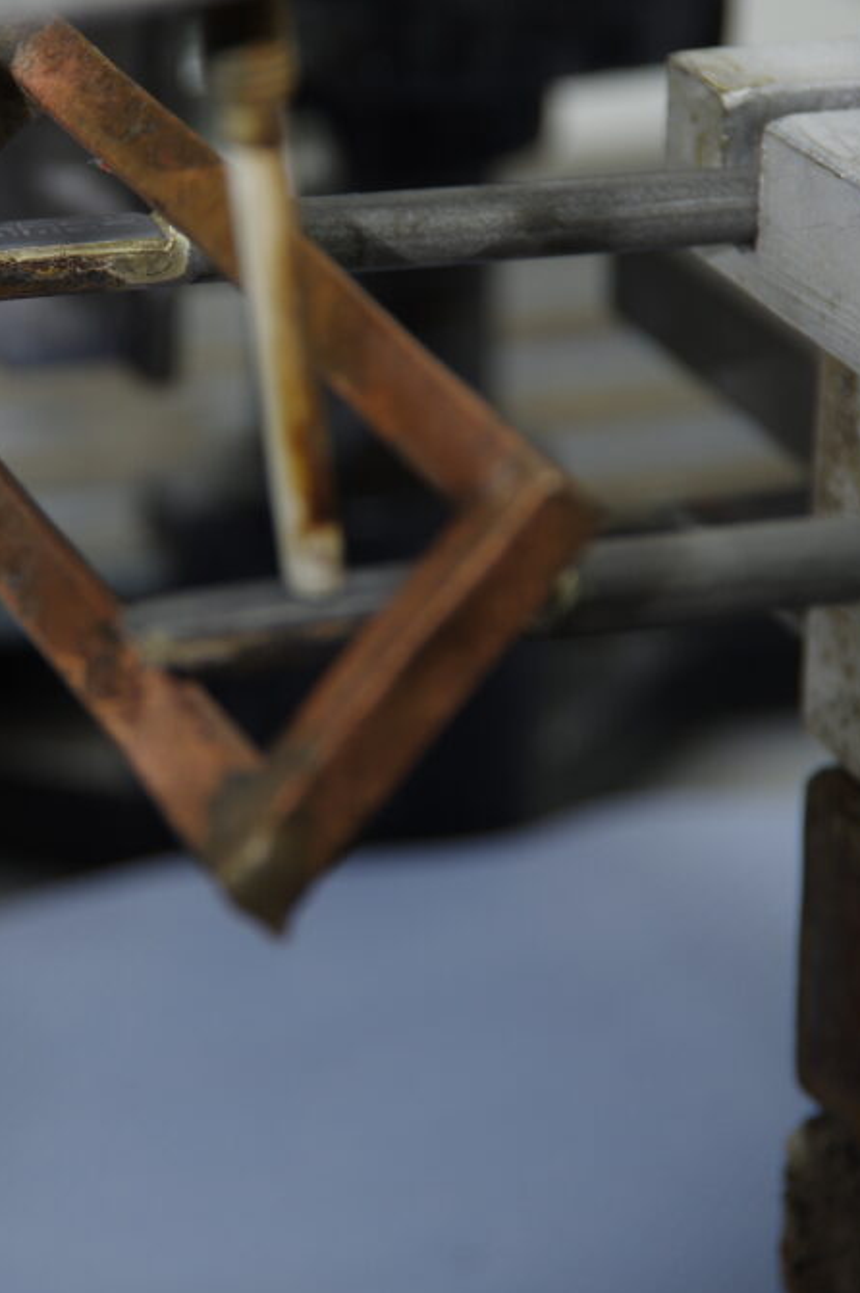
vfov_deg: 9.0
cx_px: 217
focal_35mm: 229
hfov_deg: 6.0
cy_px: 333
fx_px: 8222
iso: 200
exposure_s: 1/160
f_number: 5.6
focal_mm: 100
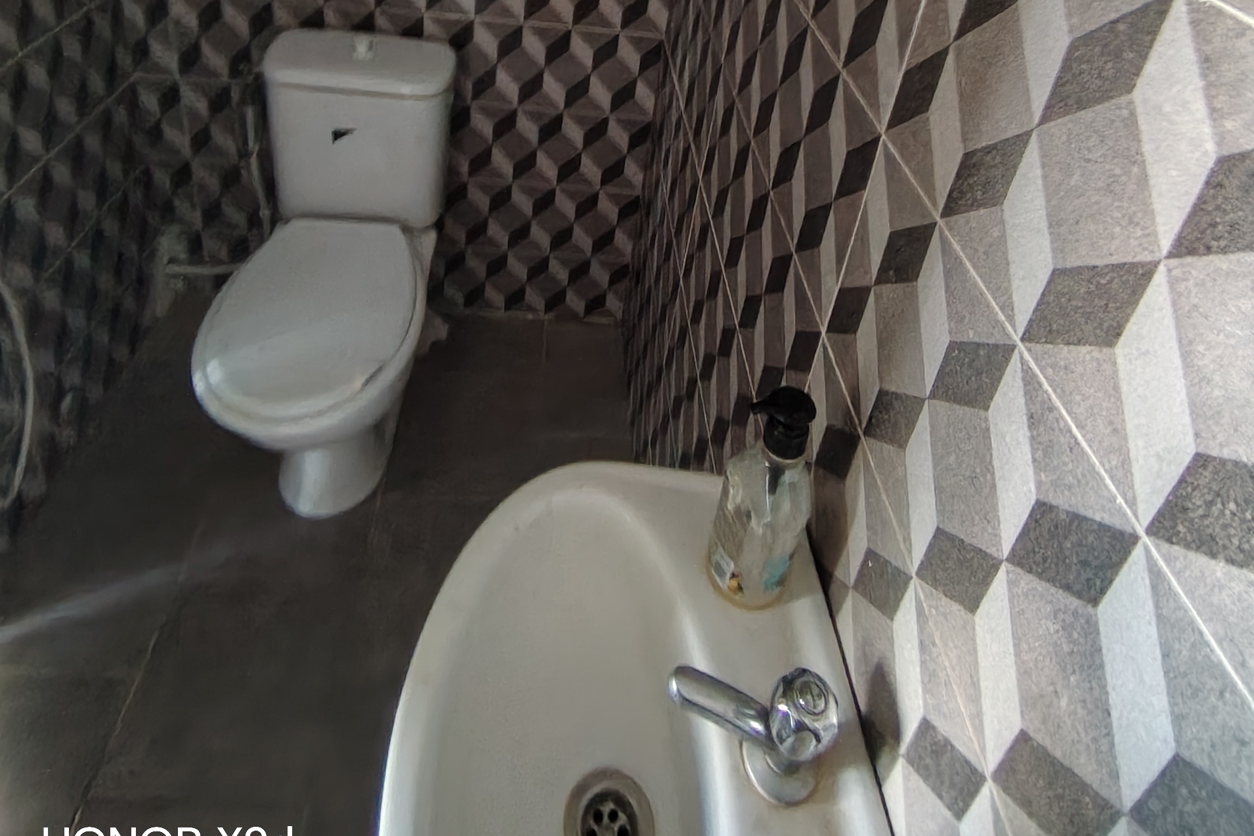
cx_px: 618
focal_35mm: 24
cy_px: 60
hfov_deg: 73.7
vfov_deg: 47.0
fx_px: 836
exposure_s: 1/20
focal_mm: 1.42
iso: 688
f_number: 2.2
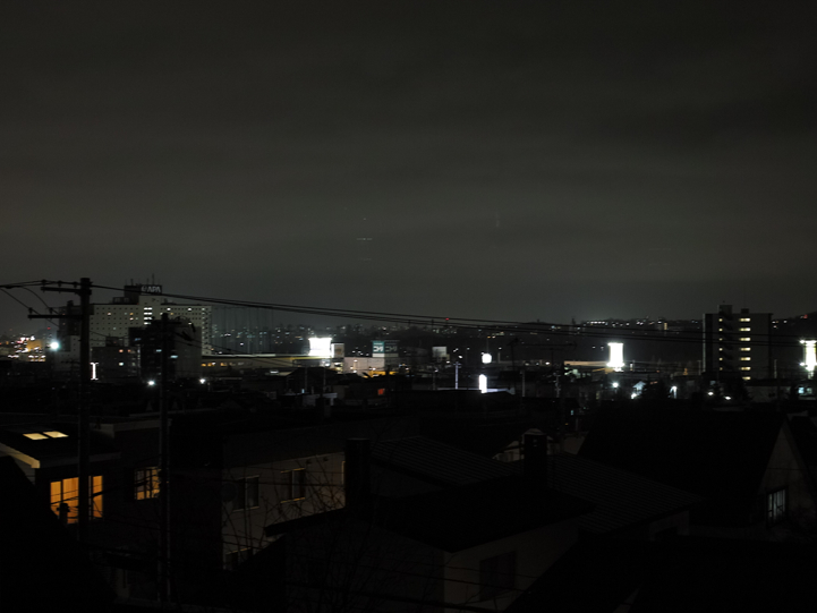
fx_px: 1416
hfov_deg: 32.1
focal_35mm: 60
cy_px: 305
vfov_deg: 24.4
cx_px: 490
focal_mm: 30
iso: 200
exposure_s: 1
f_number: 4
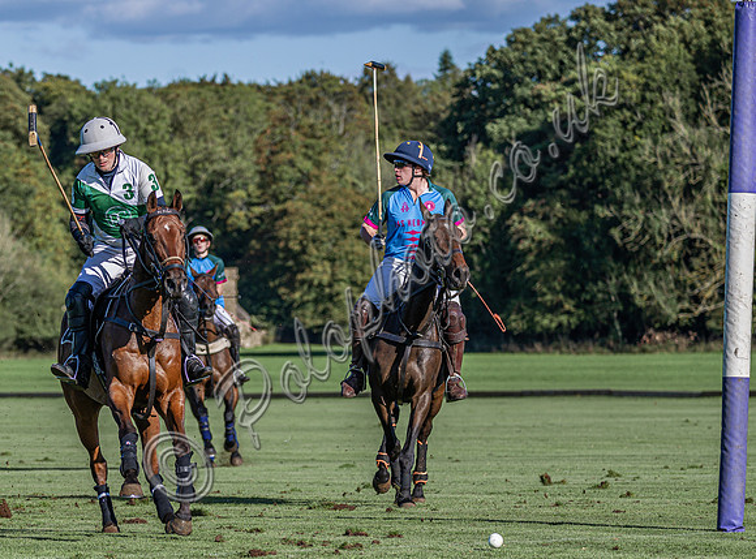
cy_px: 440
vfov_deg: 5.3
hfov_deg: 7.1
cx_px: 72
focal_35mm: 278
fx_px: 6035
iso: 250
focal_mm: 155
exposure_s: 1/1600
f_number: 4.8
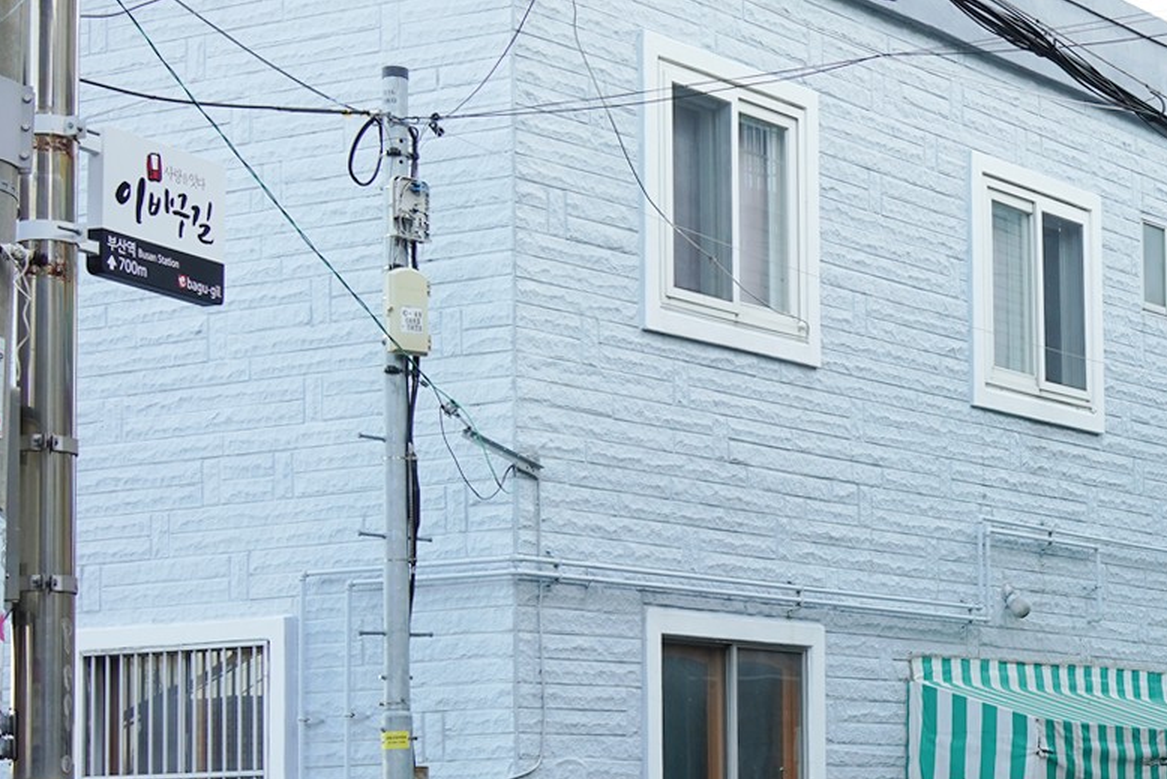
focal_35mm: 90
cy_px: 639
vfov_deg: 15.1
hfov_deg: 21.2
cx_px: 1368
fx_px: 2918
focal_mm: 35
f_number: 7.1
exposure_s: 1/125
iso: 400
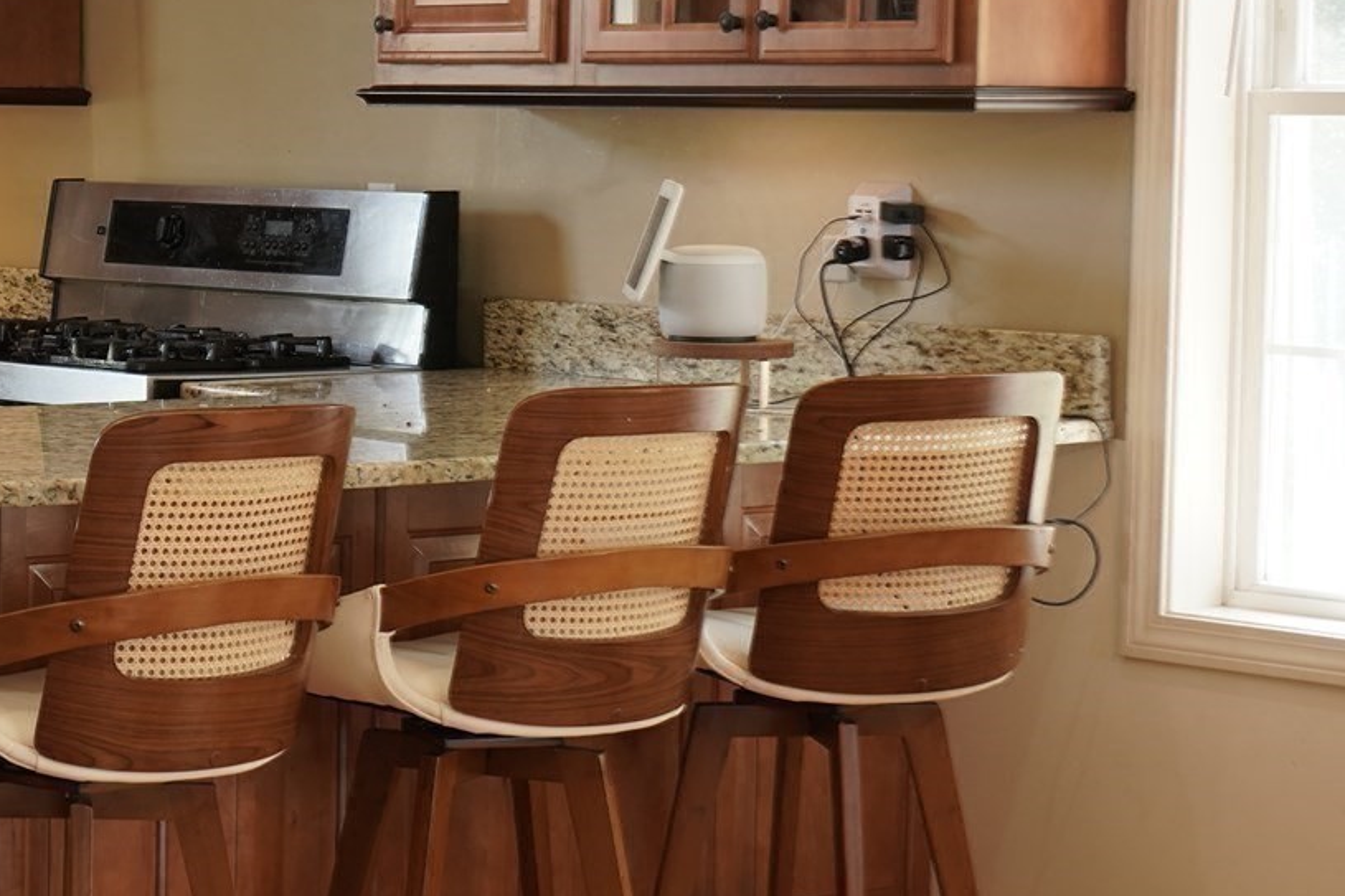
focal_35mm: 103
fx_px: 3847
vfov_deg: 13.3
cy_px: 339
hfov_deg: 18.9
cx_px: -211
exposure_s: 1/15
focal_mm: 41
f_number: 7.1
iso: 500
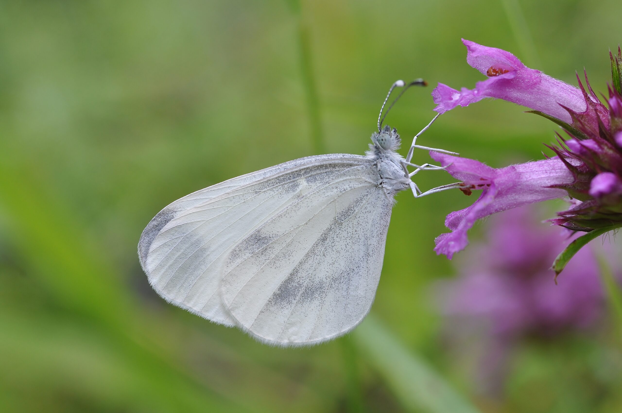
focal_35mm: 75
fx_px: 1294
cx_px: 311
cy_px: 206
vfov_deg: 18.1
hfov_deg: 27.0
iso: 320
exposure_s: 1/80
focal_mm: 50
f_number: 8
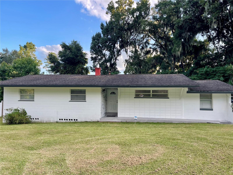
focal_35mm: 25
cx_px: 116
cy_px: 88
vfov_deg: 54.9
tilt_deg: +2.1
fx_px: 168
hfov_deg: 69.4
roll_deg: -0.6
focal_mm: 5.1
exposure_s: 1/350
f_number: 1.6
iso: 32
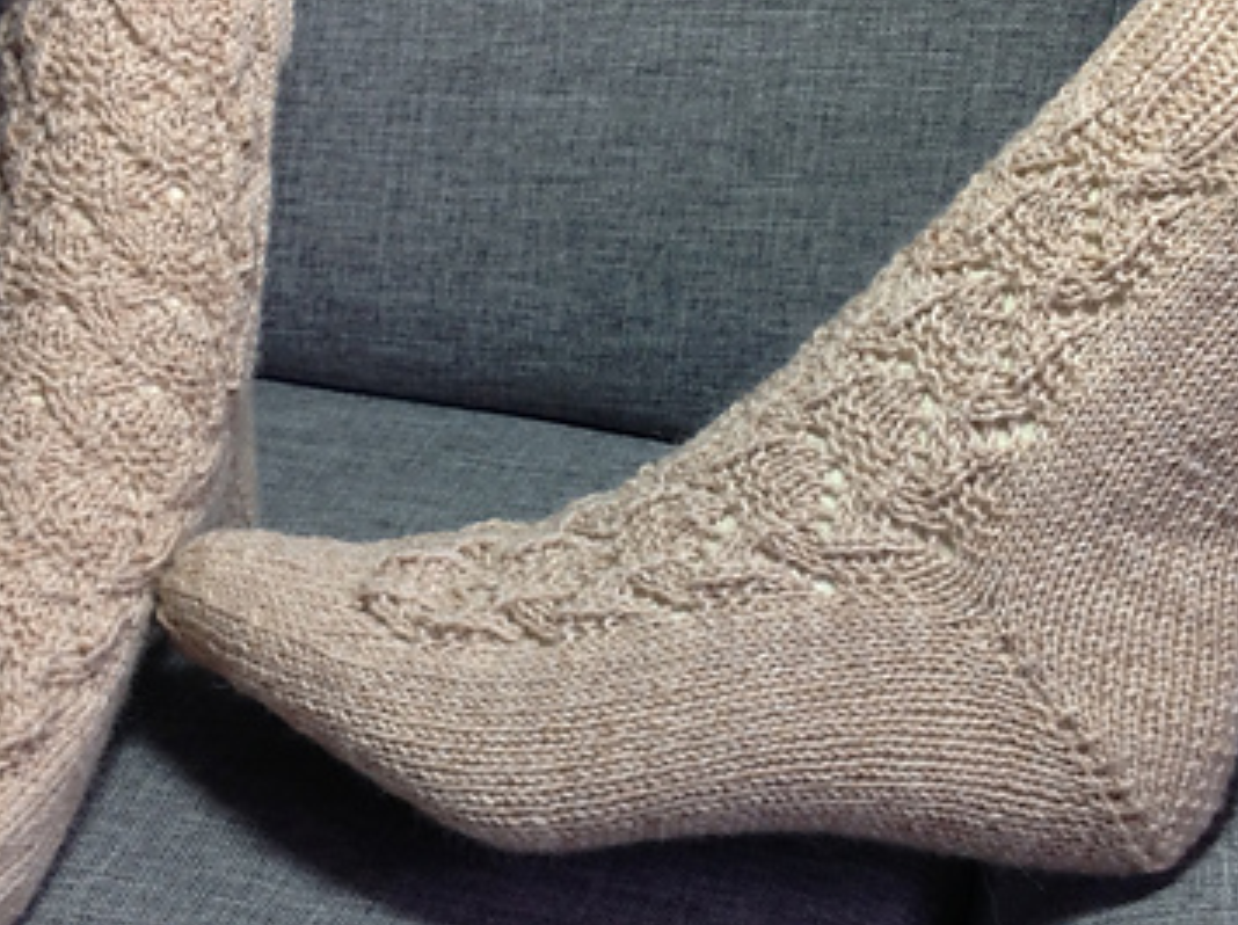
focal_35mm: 63
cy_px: 445
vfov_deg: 23.2
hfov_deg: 30.8
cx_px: 657
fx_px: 2250
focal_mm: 4.28
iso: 50
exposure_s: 1/30
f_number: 2.4
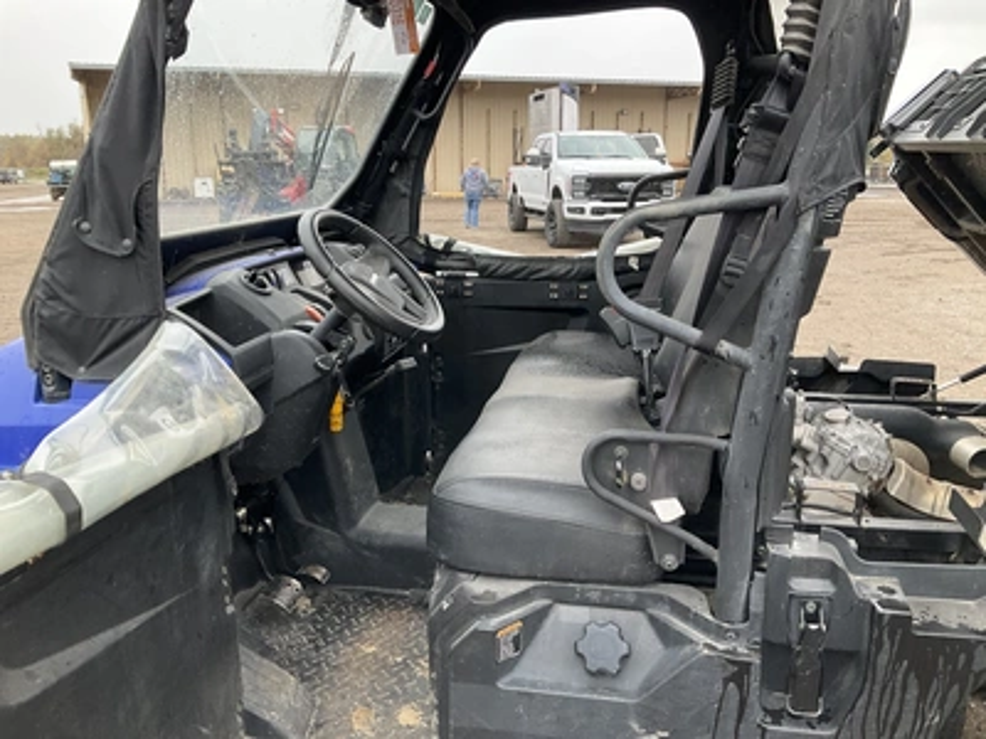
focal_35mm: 29
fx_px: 826
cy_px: 370
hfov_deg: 61.7
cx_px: 493
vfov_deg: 48.2
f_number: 1.8
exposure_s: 1/122
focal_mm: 3
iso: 32
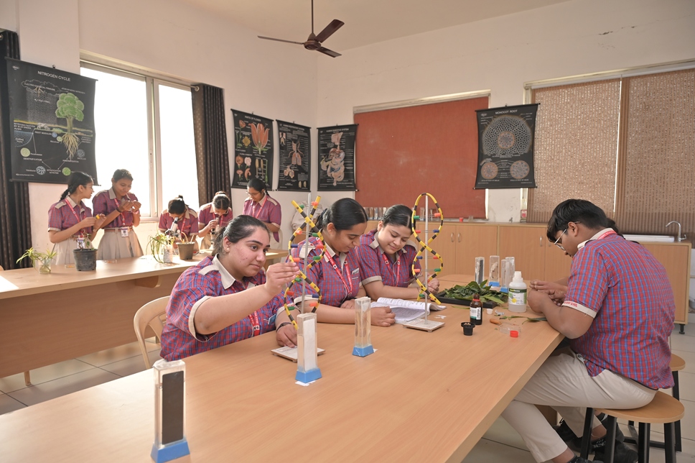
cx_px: 348
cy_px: 232
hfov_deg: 73.8
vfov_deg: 53.1
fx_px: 463
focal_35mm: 24
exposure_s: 1/125
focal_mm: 24
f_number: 5
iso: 1000
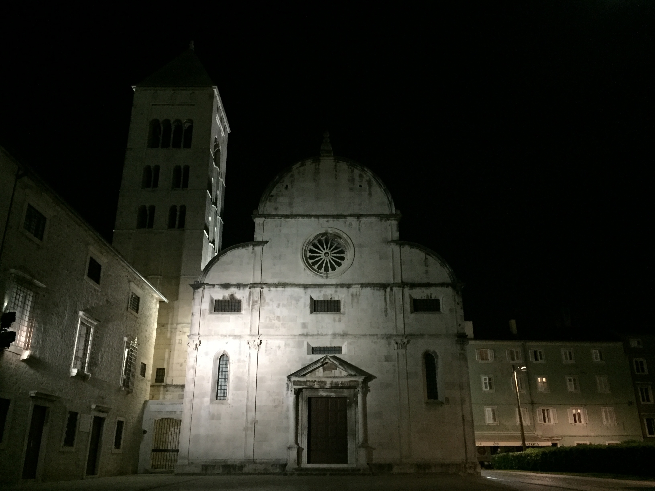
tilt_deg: +21.2
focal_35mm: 29
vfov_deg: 48.2
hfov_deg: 61.7
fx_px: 549
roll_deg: +0.3
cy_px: 246
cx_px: 328
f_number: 2.2
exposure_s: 1/17
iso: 800
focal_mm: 4.15
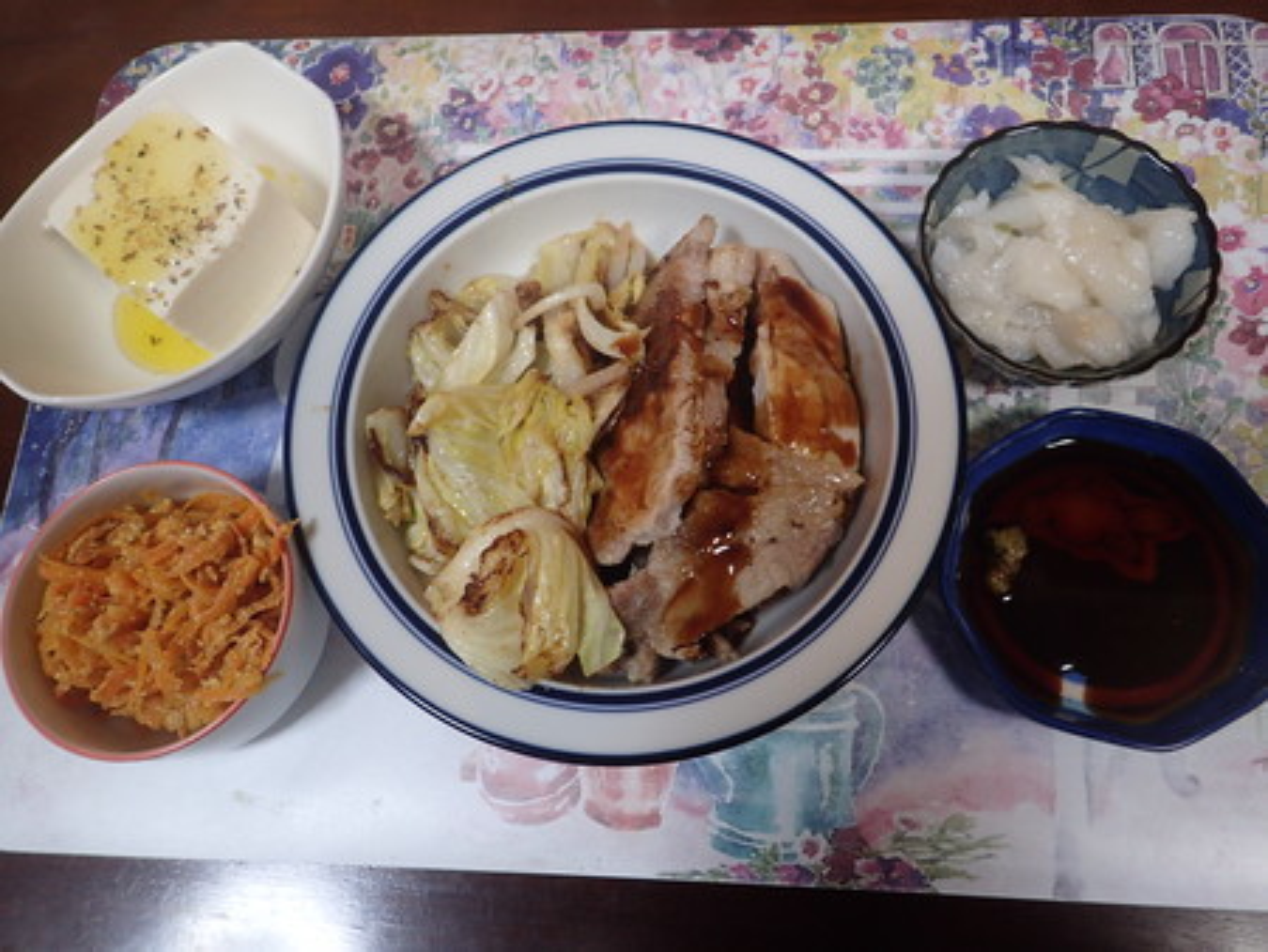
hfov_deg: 69.4
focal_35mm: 25
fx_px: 916
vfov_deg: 54.9
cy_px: 476
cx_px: 634
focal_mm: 4.5
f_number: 2
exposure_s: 1/50
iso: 200
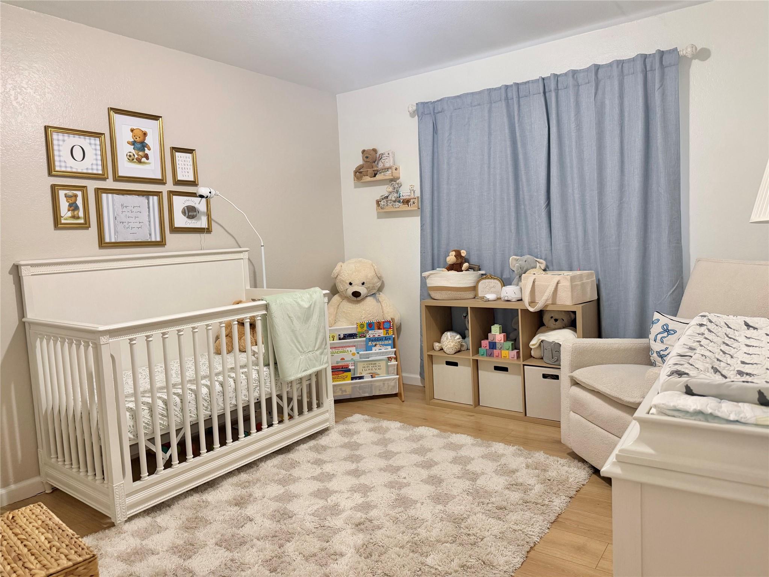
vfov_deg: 56.8
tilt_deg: -5.6
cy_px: 288
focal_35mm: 24
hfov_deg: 71.6
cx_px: 384
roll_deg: +2.3
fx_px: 533
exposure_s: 1/60
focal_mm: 6.76
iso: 250
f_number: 1.78
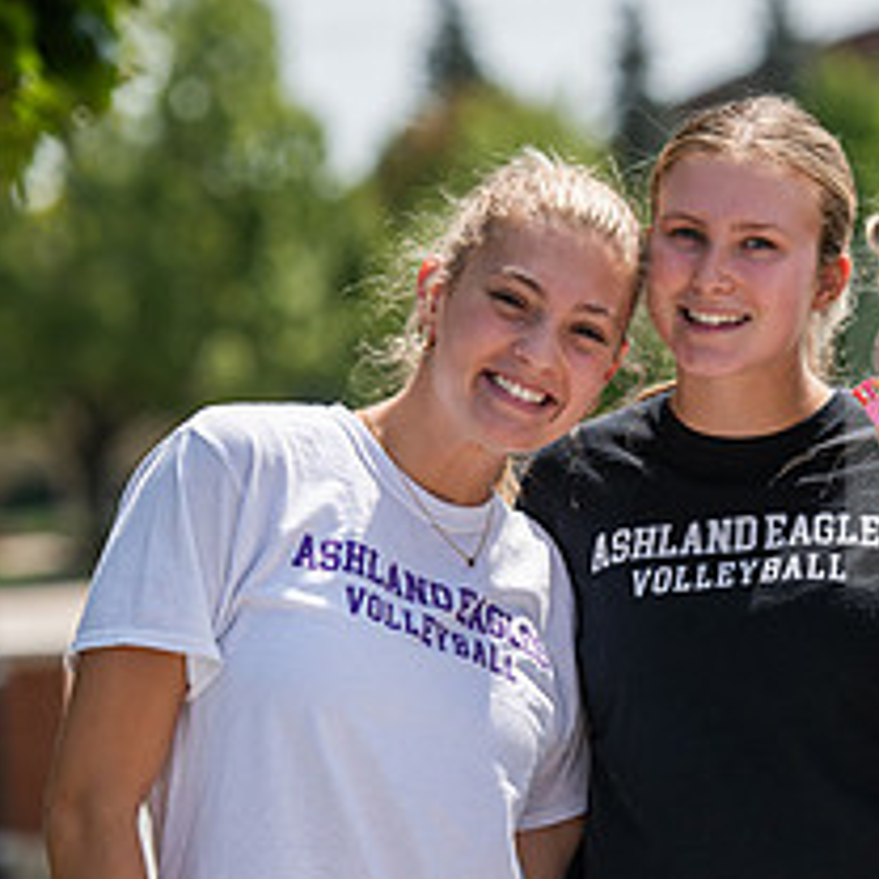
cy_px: 746
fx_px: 8532
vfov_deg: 5.9
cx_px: 718
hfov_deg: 5.9
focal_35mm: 297
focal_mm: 125
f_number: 3.5
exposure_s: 1/800
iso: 64
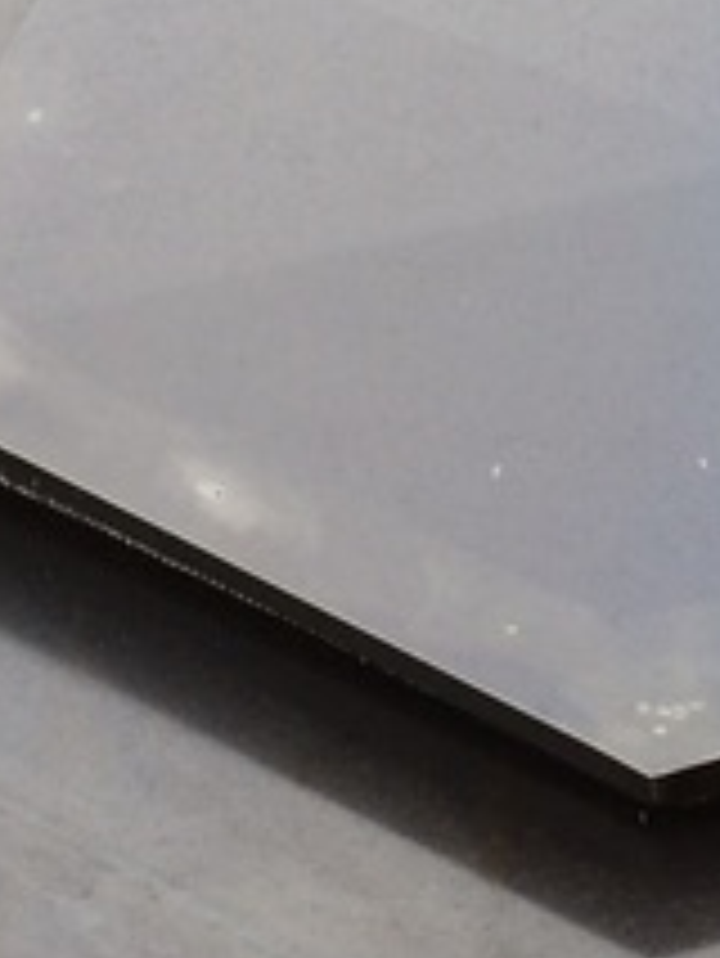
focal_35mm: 144
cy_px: 612
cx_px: 814
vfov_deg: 13.7
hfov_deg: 10.2
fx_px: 3990
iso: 32
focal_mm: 4.12
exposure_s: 1/345
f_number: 2.2
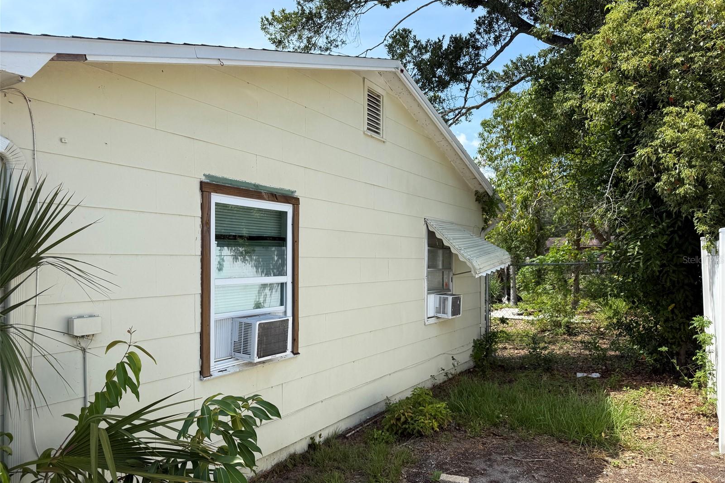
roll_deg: -0.7
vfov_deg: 51.2
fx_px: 503
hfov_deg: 71.5
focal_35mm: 25
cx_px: 362
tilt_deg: +2.0
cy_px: 259
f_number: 1.78
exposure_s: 1/2703
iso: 80
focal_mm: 6.76
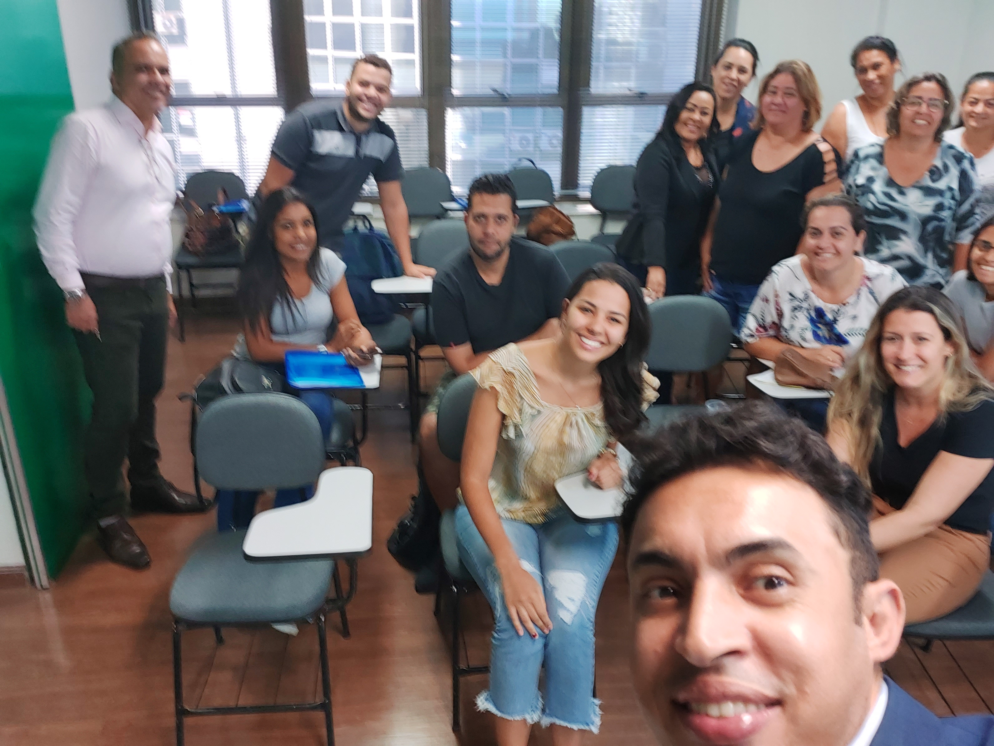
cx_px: 497
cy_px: 373
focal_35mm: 32
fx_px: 919
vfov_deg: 44.2
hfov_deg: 56.8
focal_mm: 4.58
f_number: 2
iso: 200
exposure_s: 1/24
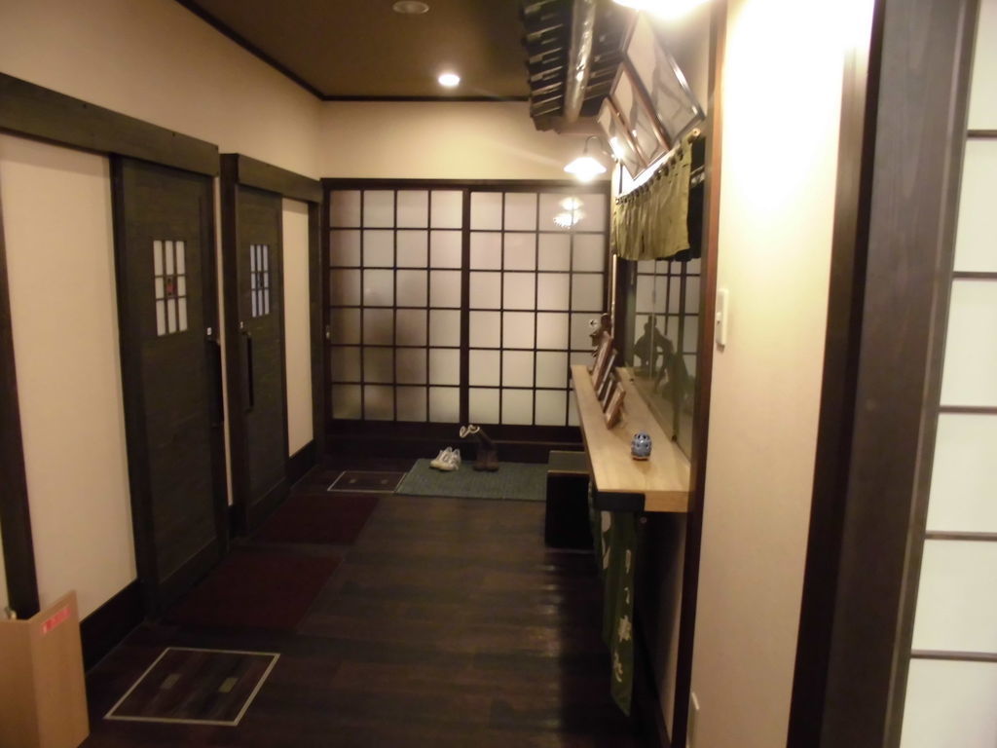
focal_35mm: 26
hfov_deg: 67.3
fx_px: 749
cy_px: 374
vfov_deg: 53.1
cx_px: 498
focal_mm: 4.6
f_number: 3.5
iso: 400
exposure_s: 1/4
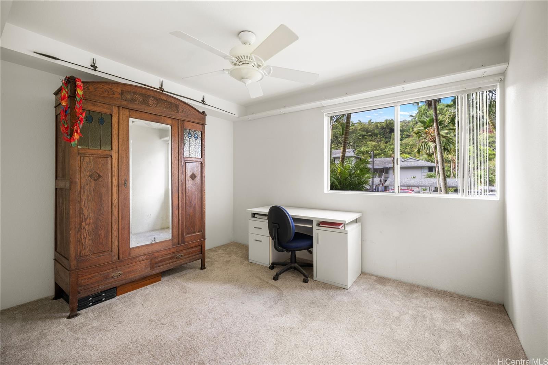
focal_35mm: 15
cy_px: 182
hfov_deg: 100.4
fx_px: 228
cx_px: 274
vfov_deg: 77.3
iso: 400
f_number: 8
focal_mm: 15
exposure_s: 1/200
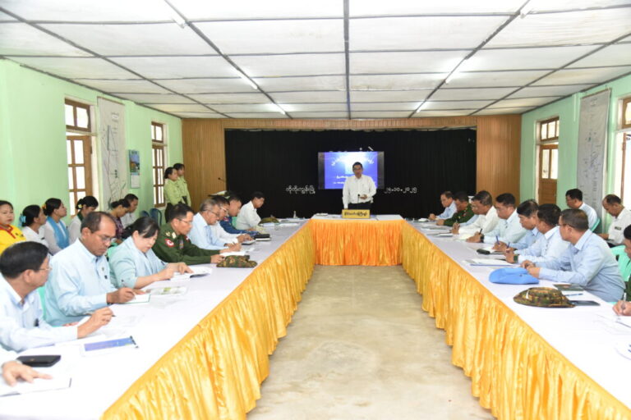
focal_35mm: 31
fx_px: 543
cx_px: 316
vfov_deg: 42.3
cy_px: 210
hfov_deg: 60.3
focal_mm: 31
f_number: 4.5
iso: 1250
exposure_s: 1/100
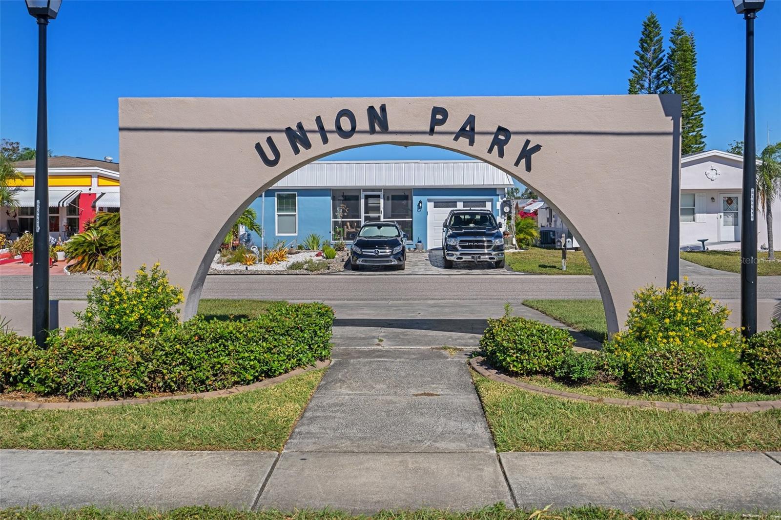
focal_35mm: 35
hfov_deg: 54.4
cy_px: 260
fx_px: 759
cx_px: 390
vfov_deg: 37.8
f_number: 8
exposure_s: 1/100
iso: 320
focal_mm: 35
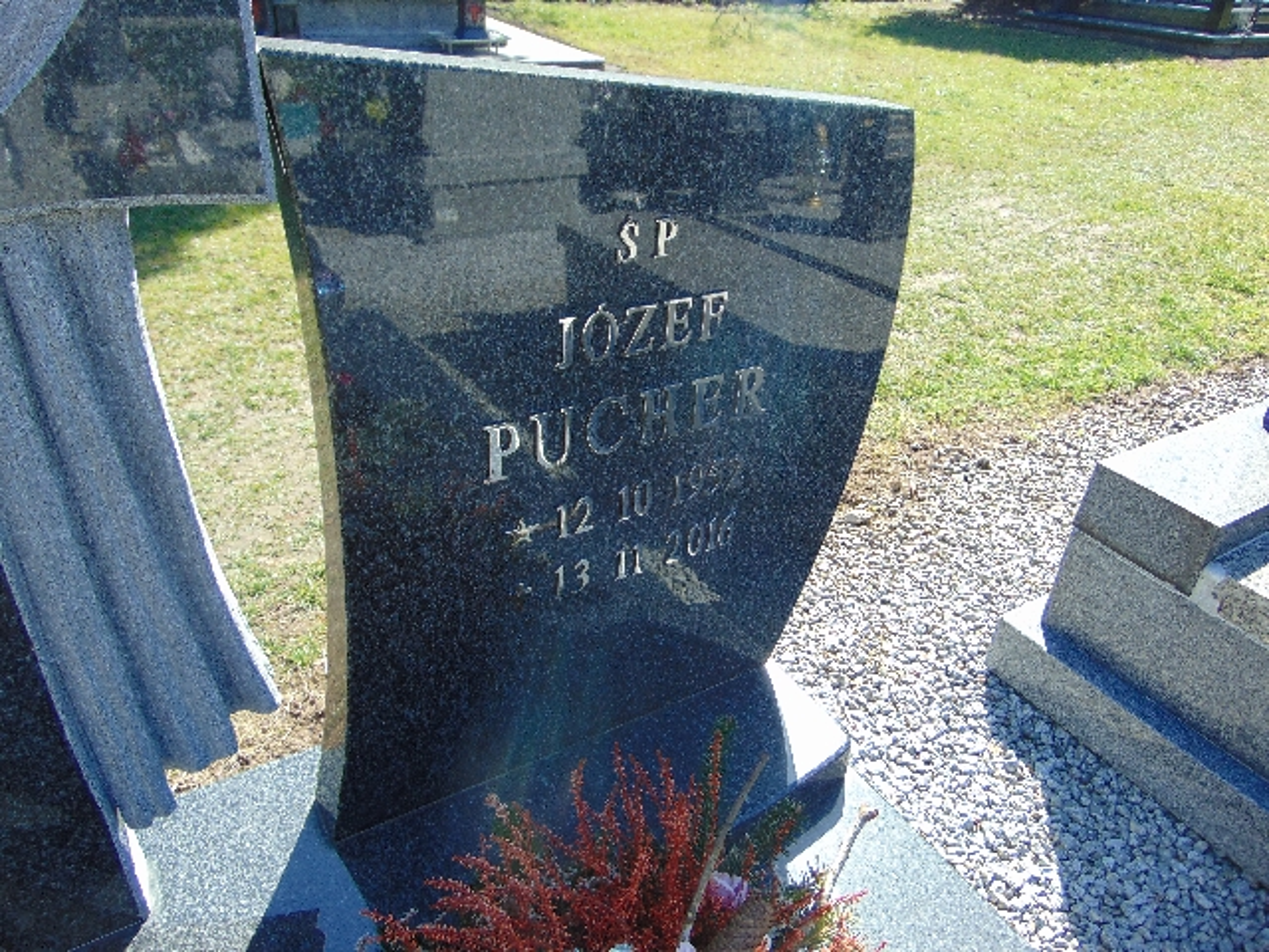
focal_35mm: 25
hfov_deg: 69.4
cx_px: 634
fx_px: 916
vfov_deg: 54.9
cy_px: 476
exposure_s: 1/800
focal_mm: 4.5
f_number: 3
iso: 80
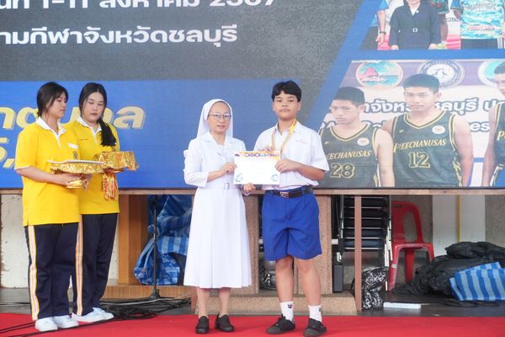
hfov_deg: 31.9
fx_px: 884
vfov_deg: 21.6
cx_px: 252
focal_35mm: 63
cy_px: 168
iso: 1600
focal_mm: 42
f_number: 5.6
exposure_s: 1/100
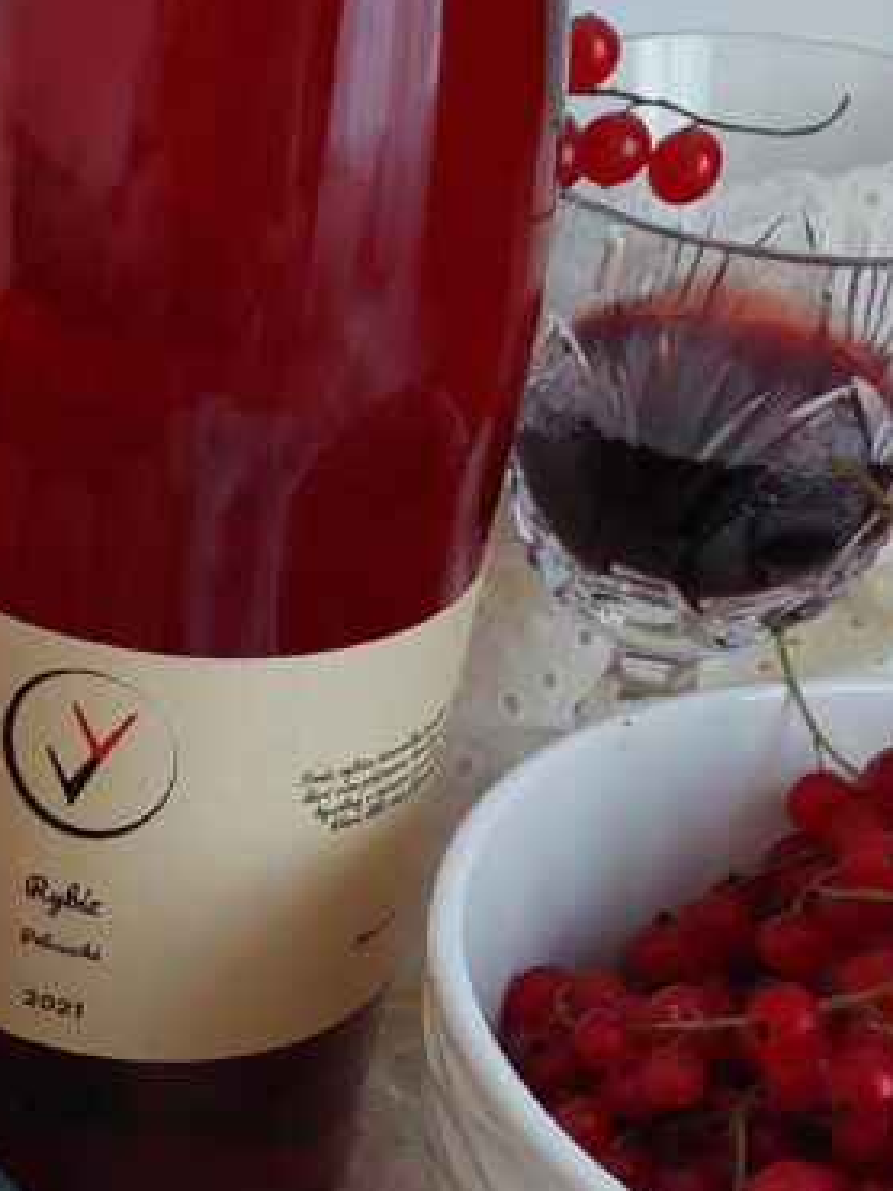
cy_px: 1213
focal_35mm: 69
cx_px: -196
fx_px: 2375
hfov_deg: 19.9
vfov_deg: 26.5
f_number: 1.8
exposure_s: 1/25
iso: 640
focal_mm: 5.23
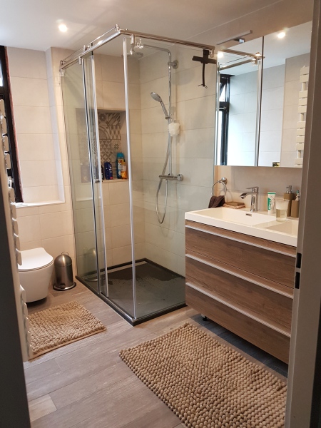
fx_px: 321
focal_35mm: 26
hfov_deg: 53.1
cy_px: 214
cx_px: 160
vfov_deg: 67.3
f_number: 1.7
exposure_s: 1/50
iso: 200
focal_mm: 4.2
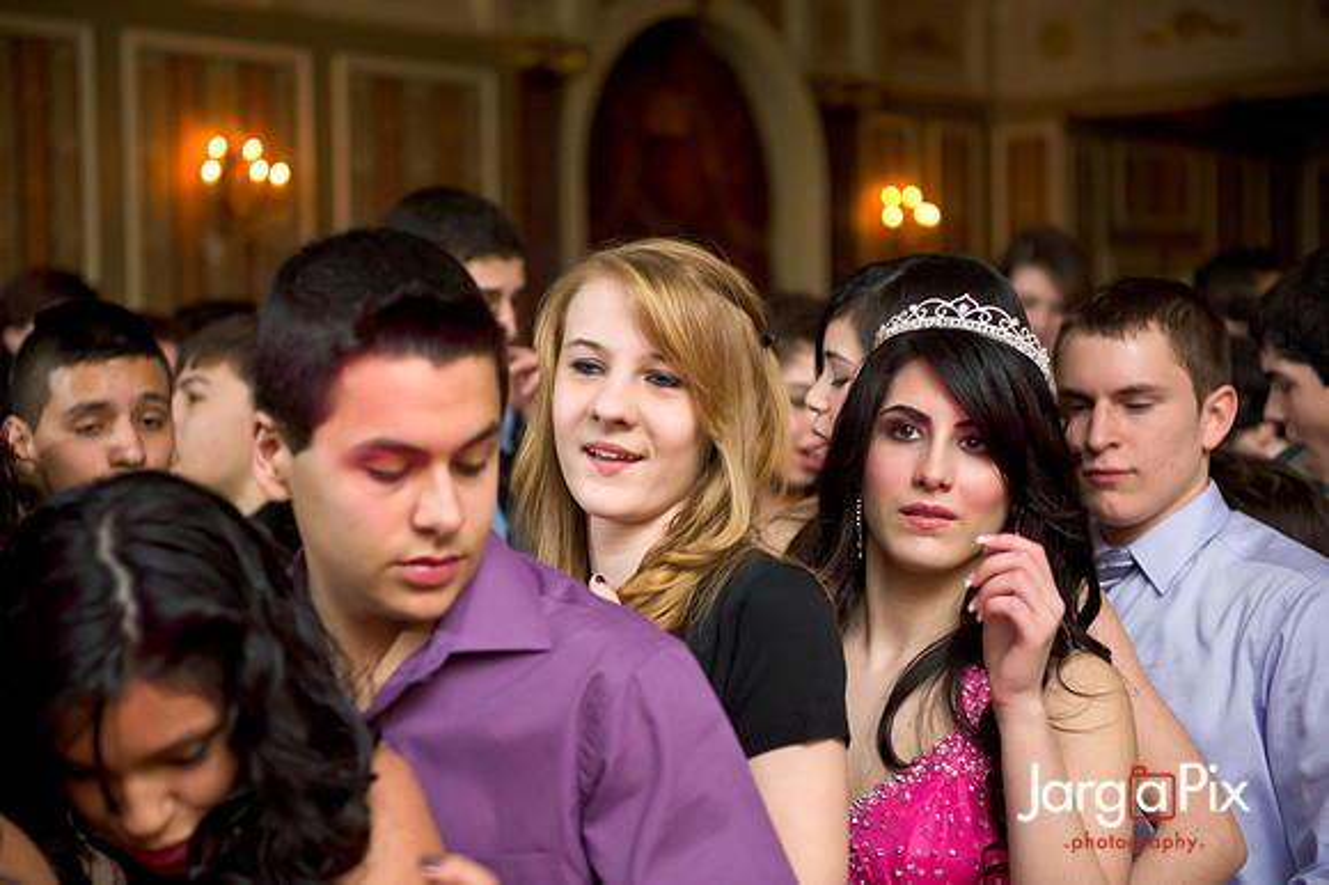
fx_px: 2583
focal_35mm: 70
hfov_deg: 28.9
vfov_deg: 19.4
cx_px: 664
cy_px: 442
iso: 1600
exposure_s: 1/100
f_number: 3.2
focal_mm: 70
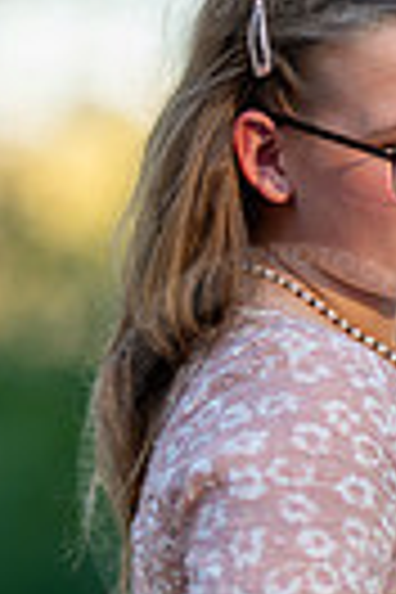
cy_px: 540
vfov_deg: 7.1
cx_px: 369
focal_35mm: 290
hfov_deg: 4.7
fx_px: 4785
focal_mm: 85
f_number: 1.2
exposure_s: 1/640
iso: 160
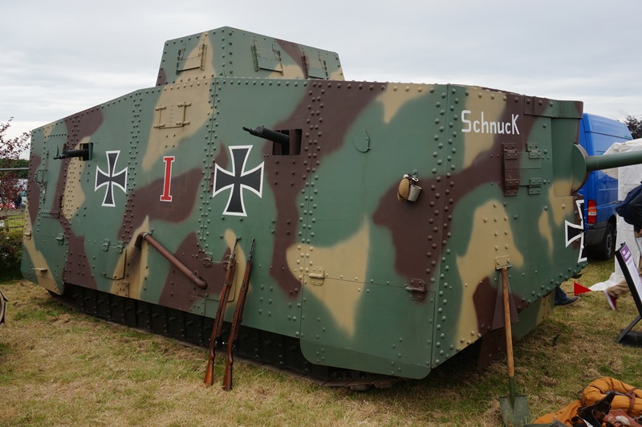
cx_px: 321
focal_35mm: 32
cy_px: 214
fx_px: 561
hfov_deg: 59.5
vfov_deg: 41.6
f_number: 9
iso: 100
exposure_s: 1/80
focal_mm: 21
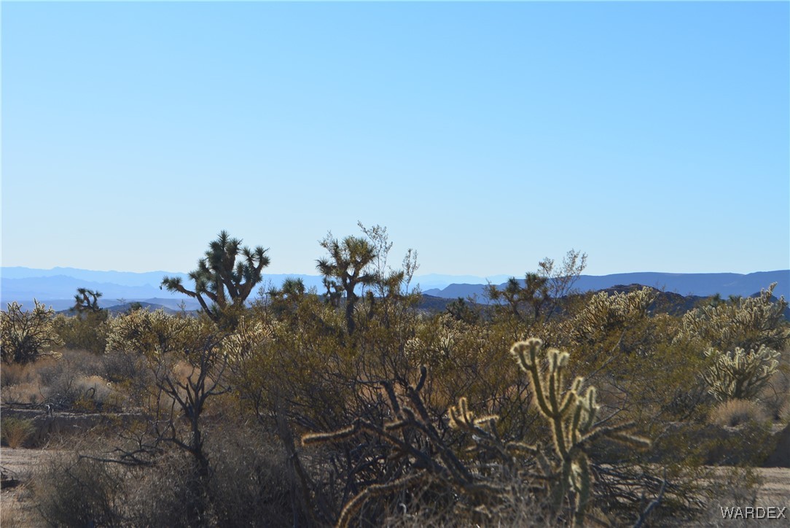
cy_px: 264
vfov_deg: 16.6
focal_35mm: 82
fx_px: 1811
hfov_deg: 24.6
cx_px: 395
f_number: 11
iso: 200
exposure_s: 1/500
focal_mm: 55
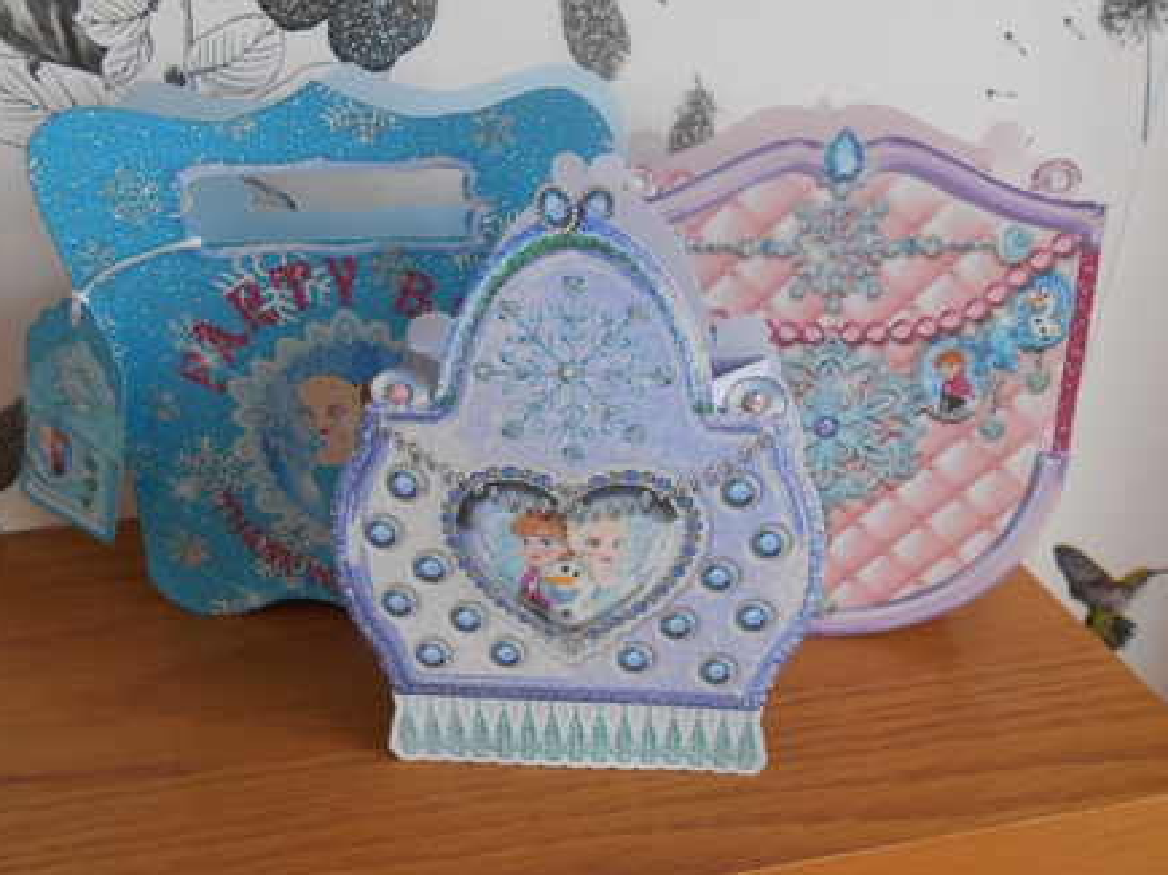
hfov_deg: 58.4
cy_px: 450
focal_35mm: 31
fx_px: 1046
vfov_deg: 45.4
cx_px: 591
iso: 220
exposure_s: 1/30
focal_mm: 5.1
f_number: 3.4
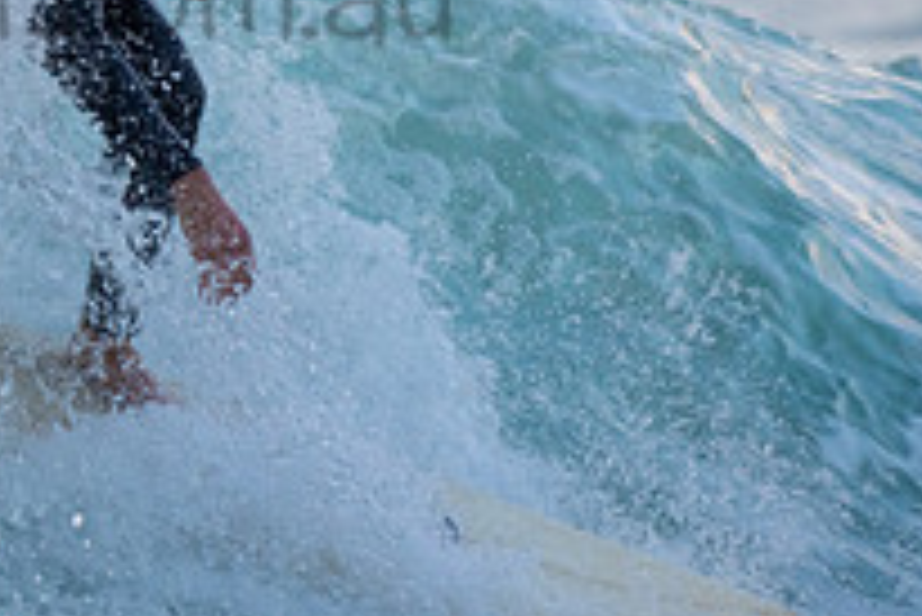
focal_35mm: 2118
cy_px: -65
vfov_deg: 0.7
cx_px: -22
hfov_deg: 1.0
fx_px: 54281
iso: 640
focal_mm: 500
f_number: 5.6
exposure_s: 1/500
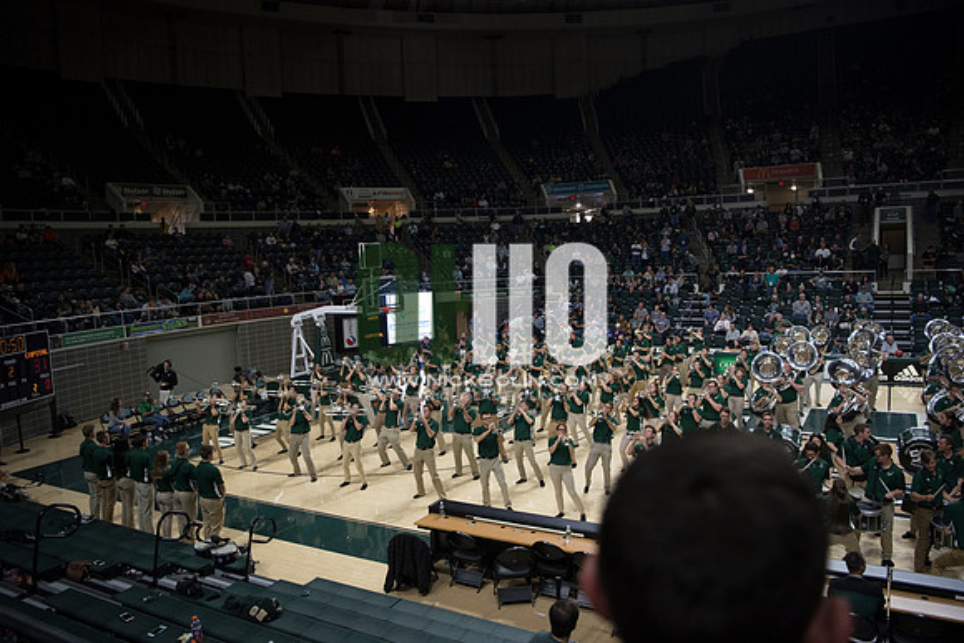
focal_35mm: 28
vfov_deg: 46.4
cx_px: 482
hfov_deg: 65.5
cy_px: 322
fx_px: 750
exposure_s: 1/1000
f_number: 2.8
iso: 2000
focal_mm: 28
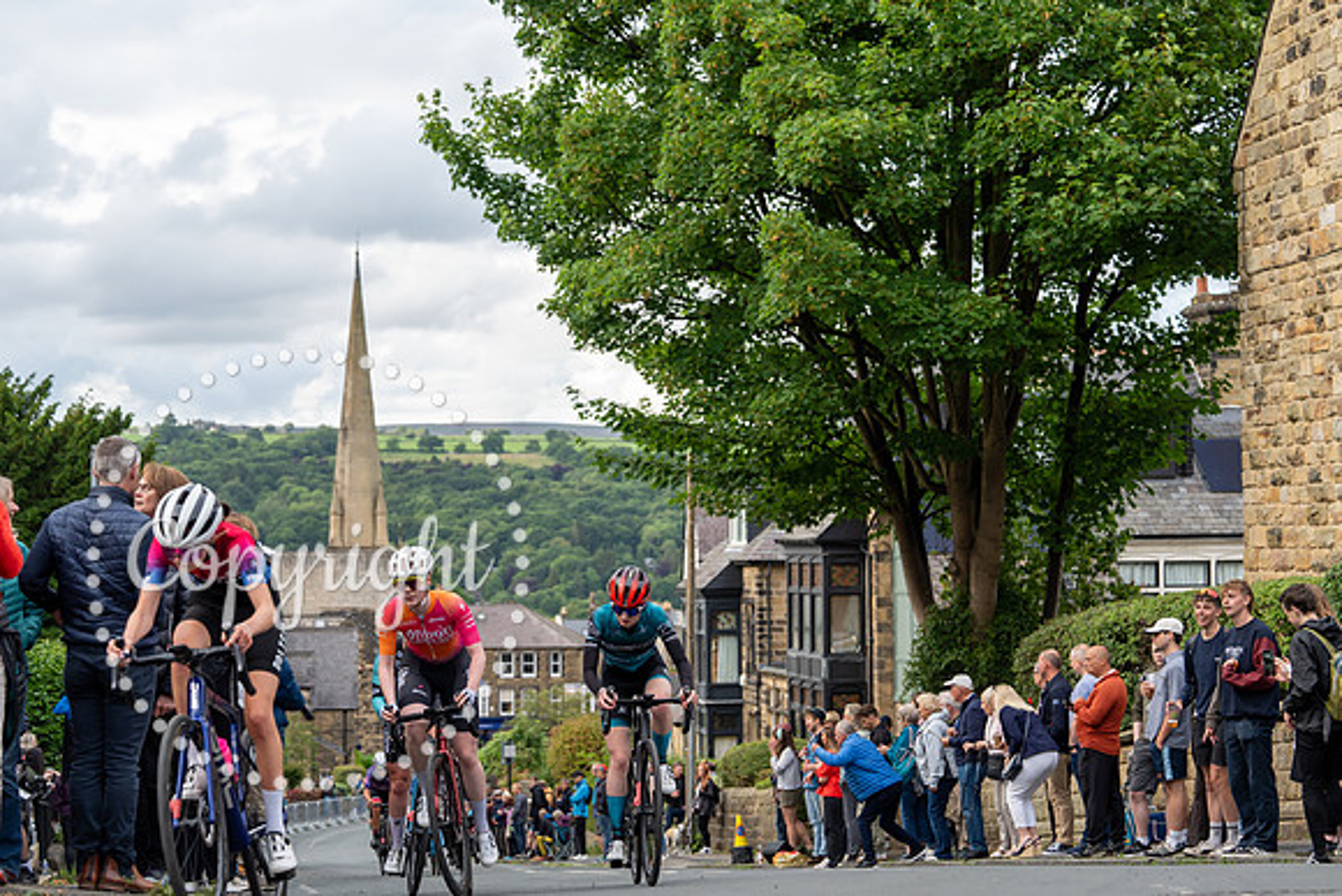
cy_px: 448
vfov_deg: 19.1
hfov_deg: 28.3
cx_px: 671
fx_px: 2658
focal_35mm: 71
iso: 500
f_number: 4
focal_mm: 70
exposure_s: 1/500
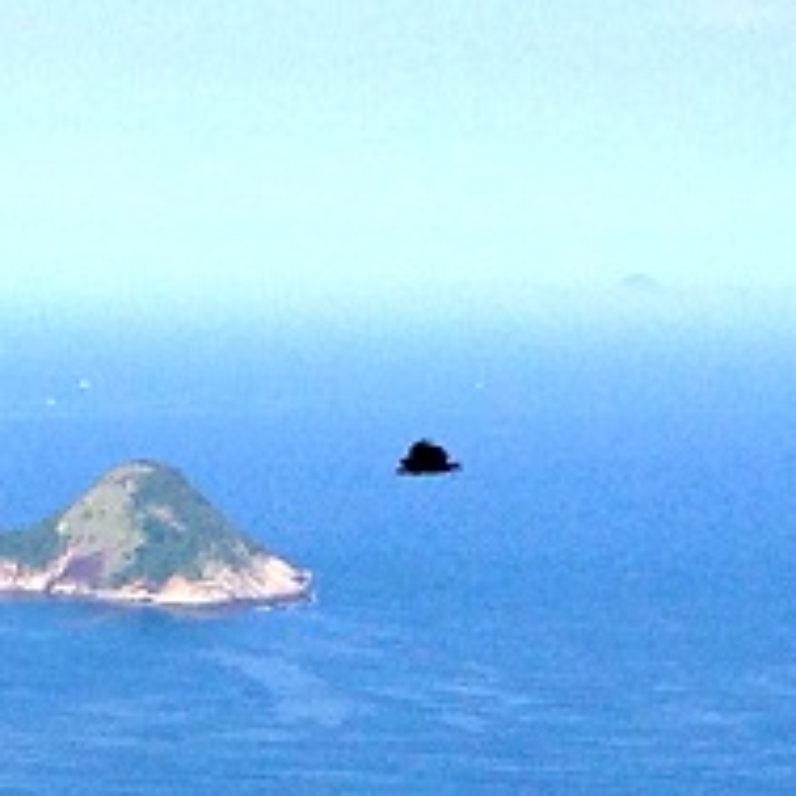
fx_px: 4006
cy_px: 800
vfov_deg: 11.2
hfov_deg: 10.1
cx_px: -1007
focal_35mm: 154
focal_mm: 4.12
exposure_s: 1/1938
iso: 50
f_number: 2.4
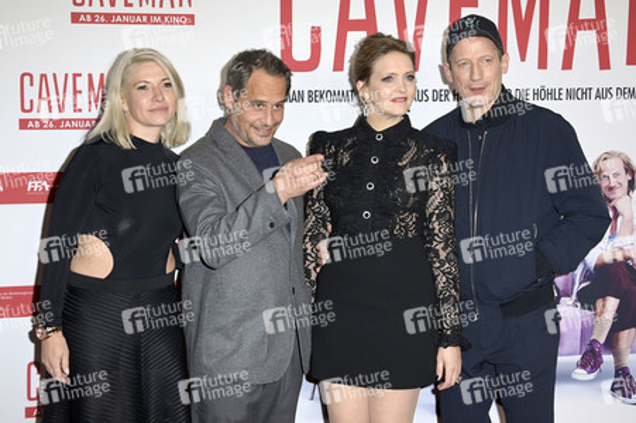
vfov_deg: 28.0
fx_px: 847
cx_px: 318
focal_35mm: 48
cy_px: 212
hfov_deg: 41.1
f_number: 5.6
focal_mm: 48
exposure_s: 1/250
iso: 400
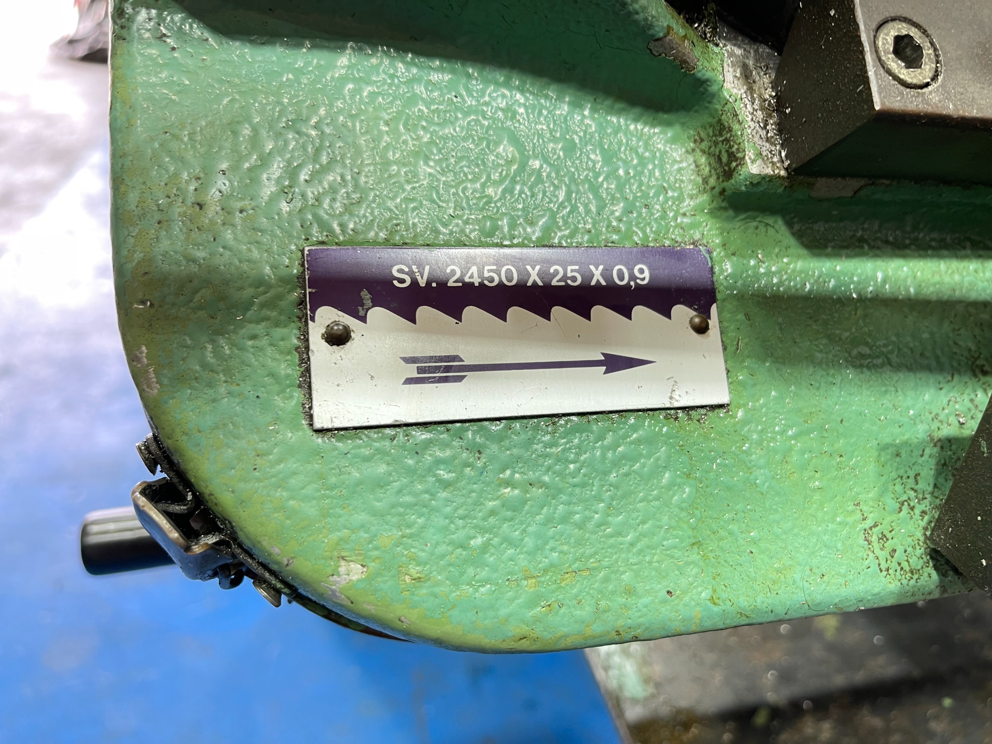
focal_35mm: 26
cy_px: 372
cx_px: 496
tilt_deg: -30.1
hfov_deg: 67.3
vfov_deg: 53.1
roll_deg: -2.2
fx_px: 745
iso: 80
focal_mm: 5.1
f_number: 1.6
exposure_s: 1/50
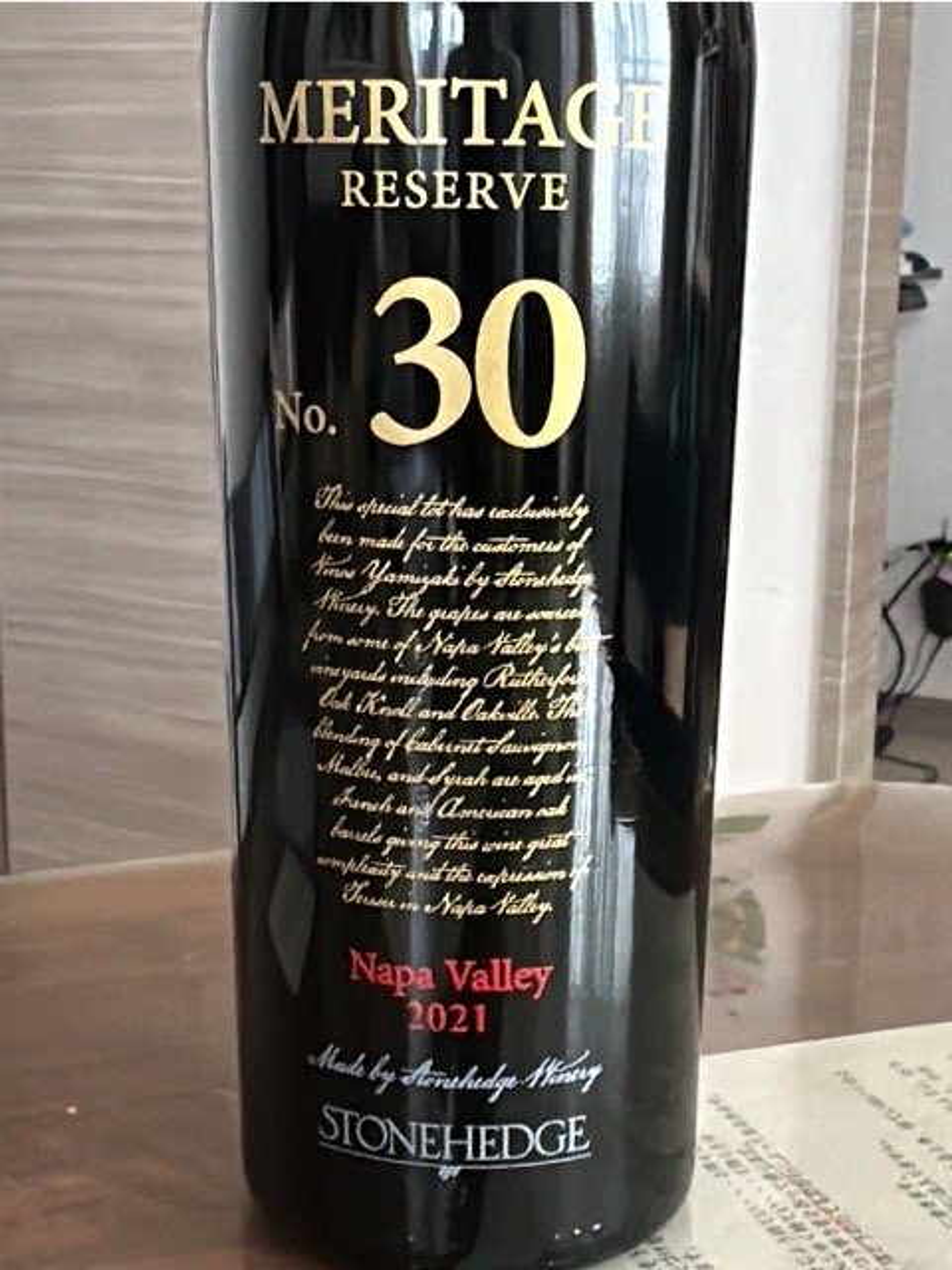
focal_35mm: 28
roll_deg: -1.2
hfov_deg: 49.7
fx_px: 1027
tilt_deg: -12.0
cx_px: 476
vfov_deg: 63.4
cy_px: 635
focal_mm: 2.22
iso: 500
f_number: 2.2
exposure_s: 1/40
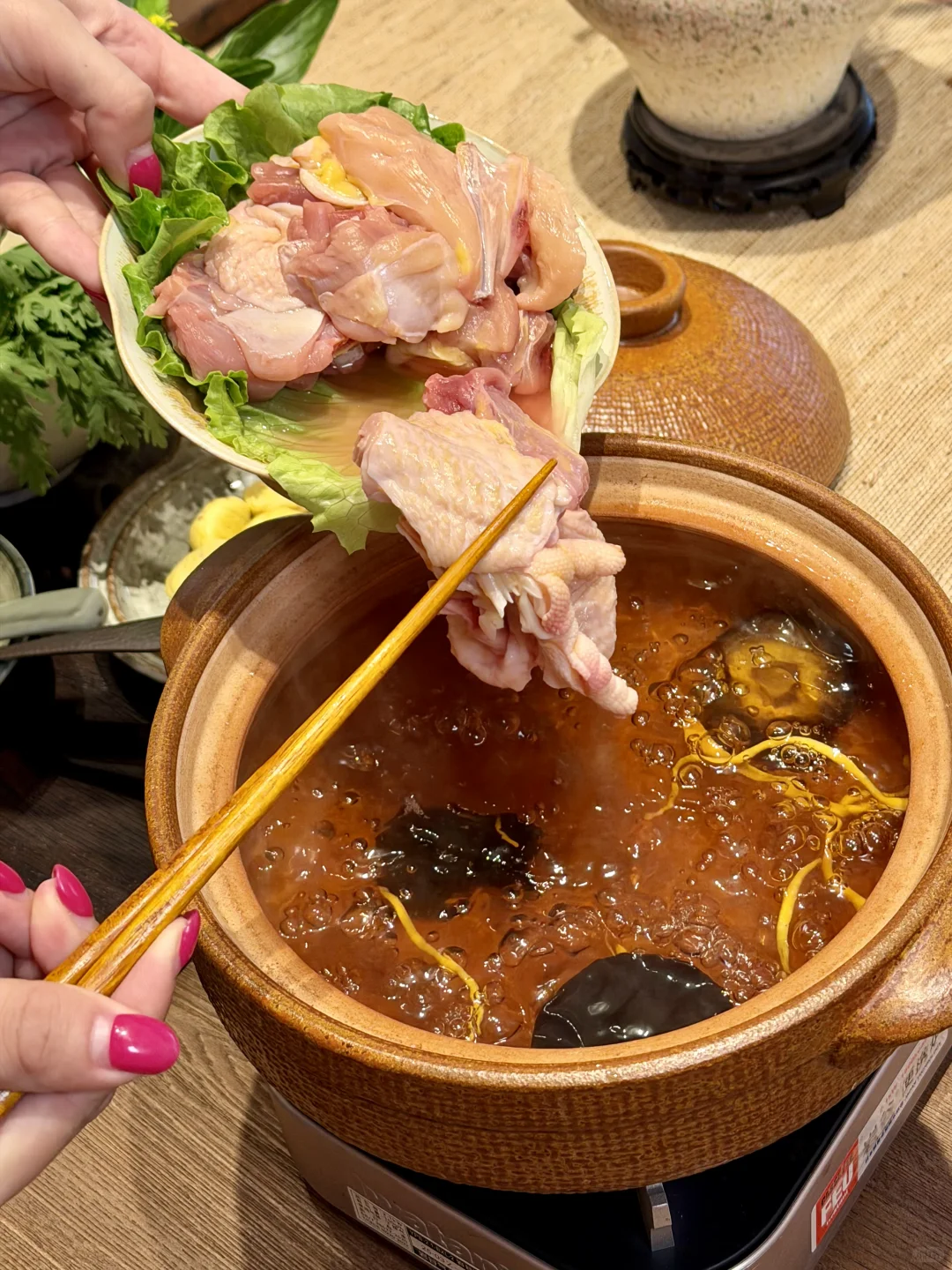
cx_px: 476
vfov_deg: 39.7
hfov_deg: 30.3
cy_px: 635
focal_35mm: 48
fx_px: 1760
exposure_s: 1/143
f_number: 1.78
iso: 50
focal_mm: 6.76
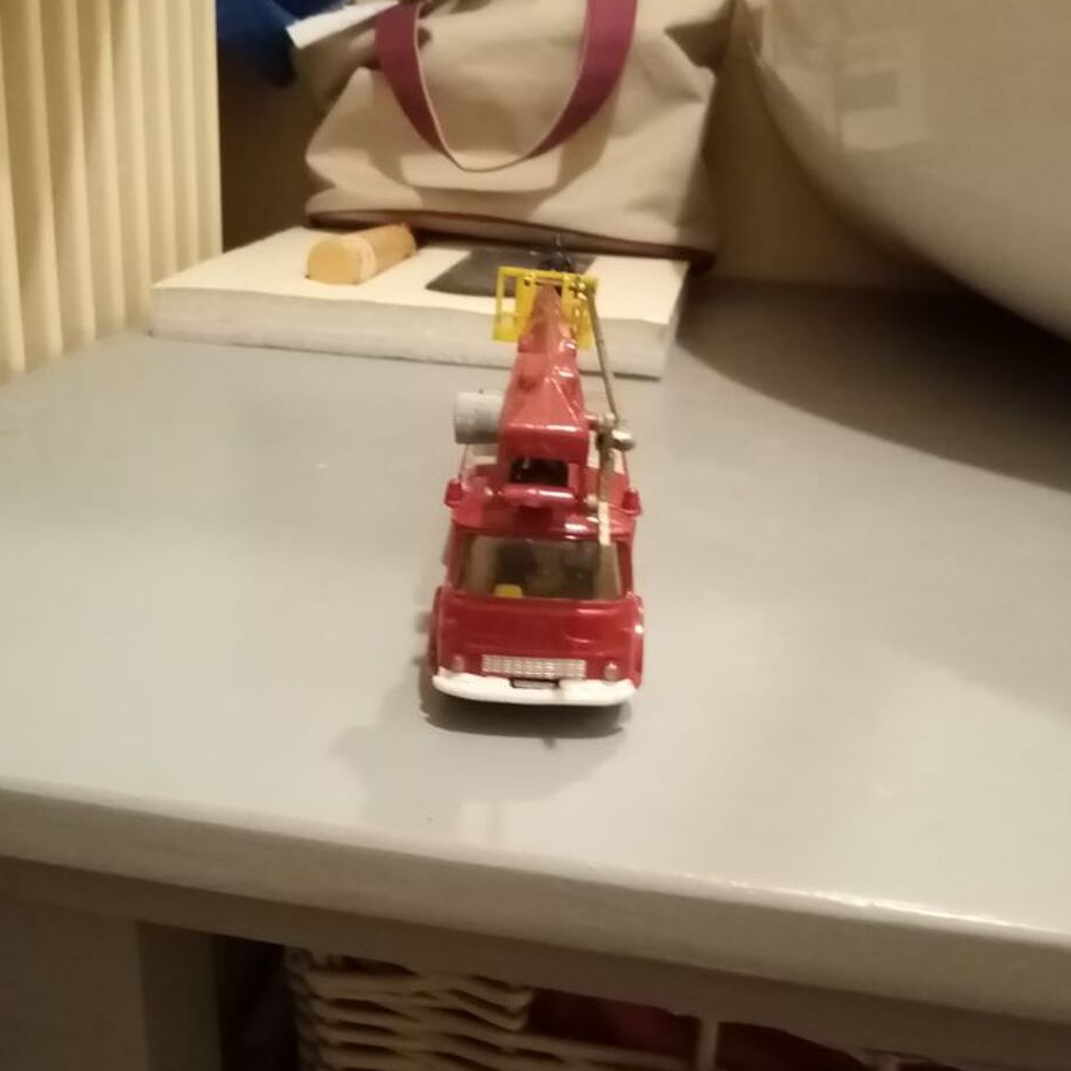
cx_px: 546
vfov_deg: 49.6
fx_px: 1155
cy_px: 459
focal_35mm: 33
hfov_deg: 49.7
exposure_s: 1/20
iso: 1188
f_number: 1.8
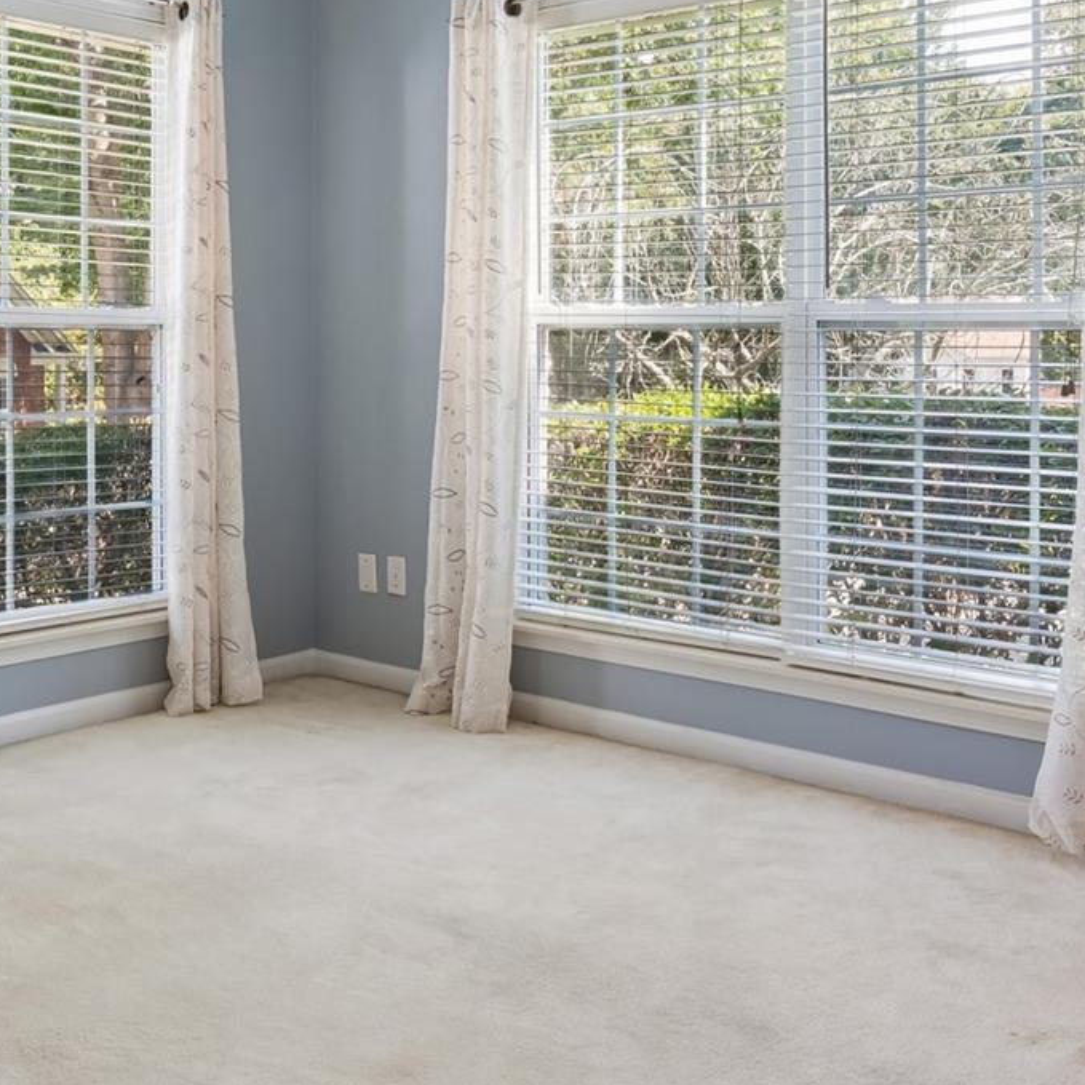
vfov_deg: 39.9
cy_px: 316
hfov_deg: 40.4
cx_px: 398
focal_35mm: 41
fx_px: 1463
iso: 100
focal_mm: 16.1
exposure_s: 1/2.5
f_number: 13
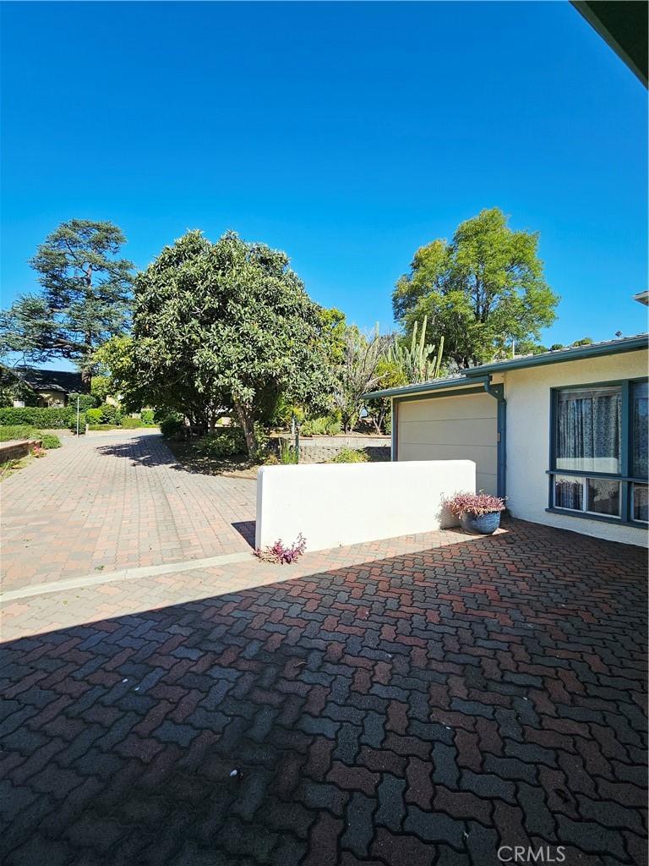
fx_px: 325
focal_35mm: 13
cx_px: 324
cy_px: 433
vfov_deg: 106.2
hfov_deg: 89.9
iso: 50
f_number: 2.2
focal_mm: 2.2
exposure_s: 1/2417
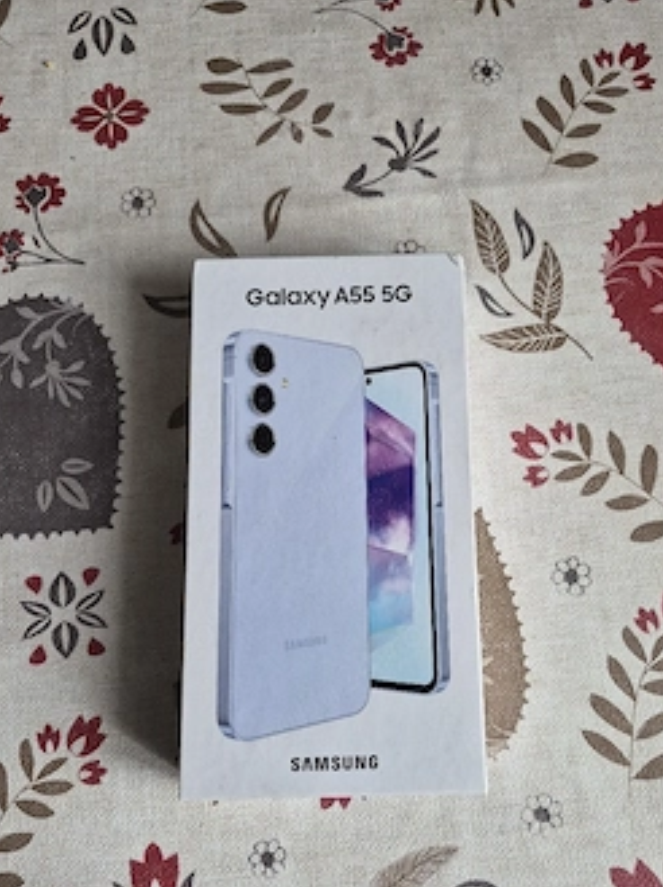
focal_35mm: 28
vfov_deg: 63.2
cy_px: 510
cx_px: 391
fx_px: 716
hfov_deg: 49.4
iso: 200
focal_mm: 5.4
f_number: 1.8
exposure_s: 1/100
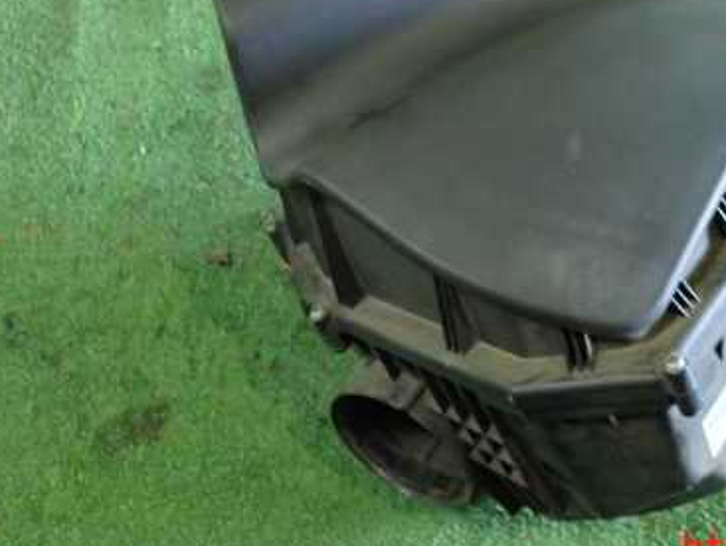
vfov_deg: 29.2
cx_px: 536
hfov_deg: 38.0
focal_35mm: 49
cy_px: 131
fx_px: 1029
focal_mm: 5.4
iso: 500
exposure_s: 1/30
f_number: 2.3
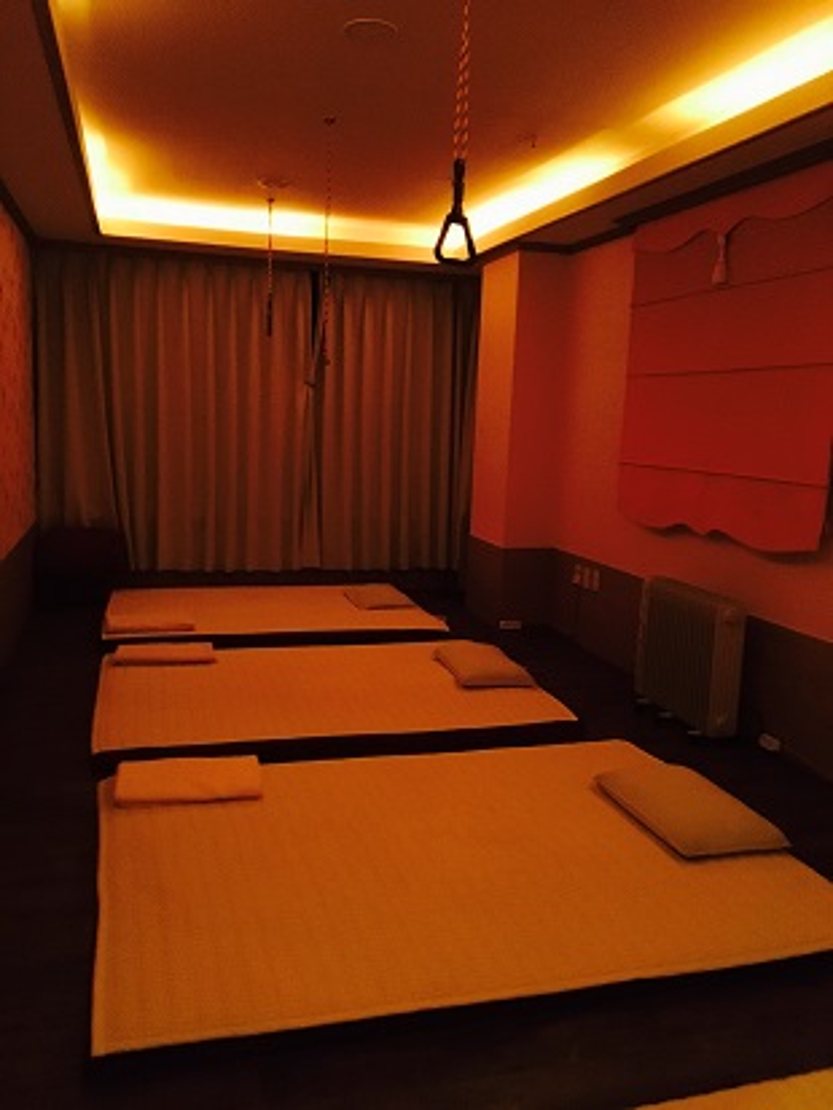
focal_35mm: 29
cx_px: 416
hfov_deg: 48.3
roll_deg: -2.7
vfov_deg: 61.6
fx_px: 930
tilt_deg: -7.0
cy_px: 555
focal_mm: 4.15
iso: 800
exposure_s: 1/15
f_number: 2.2
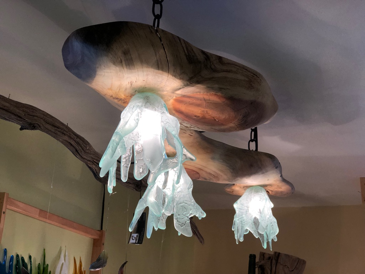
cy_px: 137
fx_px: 601
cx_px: 182
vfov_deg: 25.7
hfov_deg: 33.8
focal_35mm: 57
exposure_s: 1/30
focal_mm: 6.6
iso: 20
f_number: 2.8
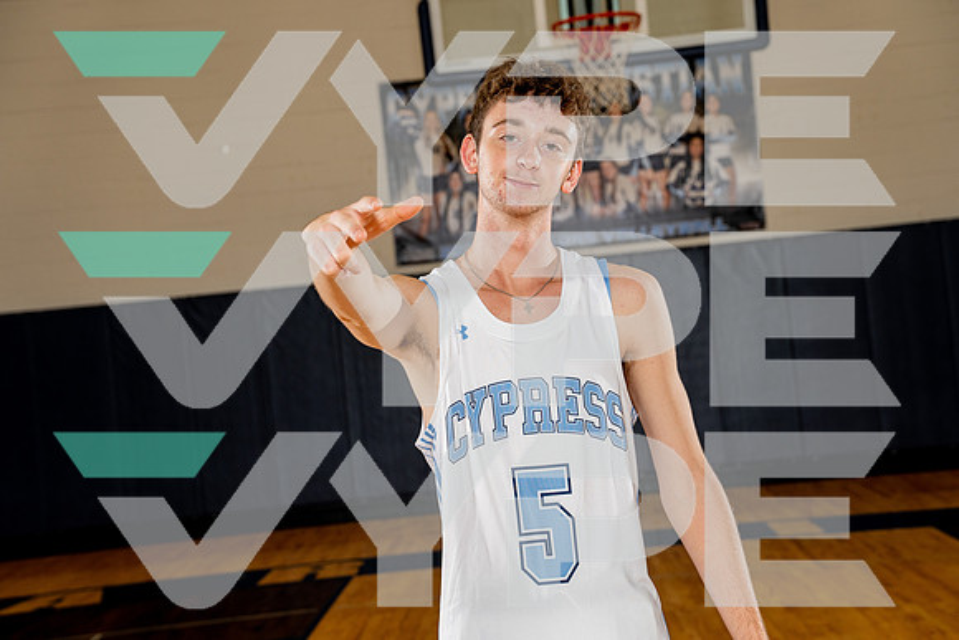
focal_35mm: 70
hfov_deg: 28.8
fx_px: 1865
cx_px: 480
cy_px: 320
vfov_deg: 19.5
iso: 400
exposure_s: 1/250
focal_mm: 70
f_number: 5.6
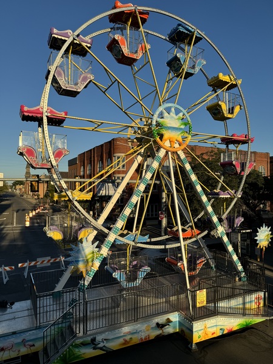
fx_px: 252
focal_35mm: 24
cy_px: 182
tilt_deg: +1.4
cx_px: 136
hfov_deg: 56.8
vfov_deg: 71.6
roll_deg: +0.1
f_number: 1.78
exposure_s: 1/3413
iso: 80
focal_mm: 6.76
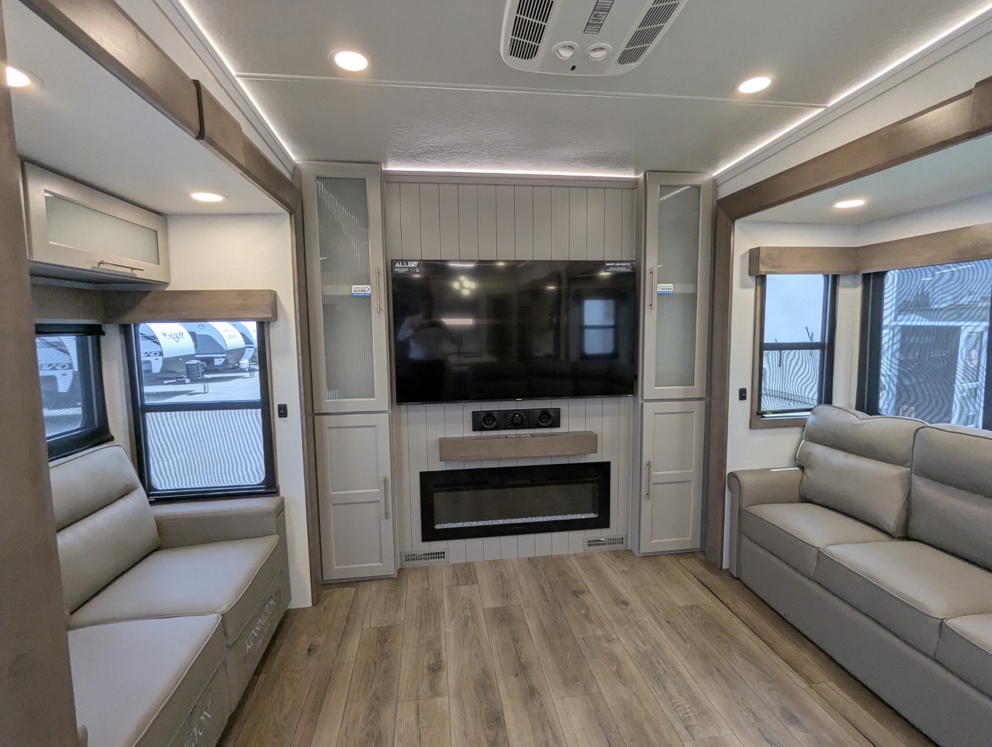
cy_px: 374
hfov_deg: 94.4
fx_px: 459
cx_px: 496
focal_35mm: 16
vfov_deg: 78.2
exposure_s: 1/178
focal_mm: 2.35
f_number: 2.2
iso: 135
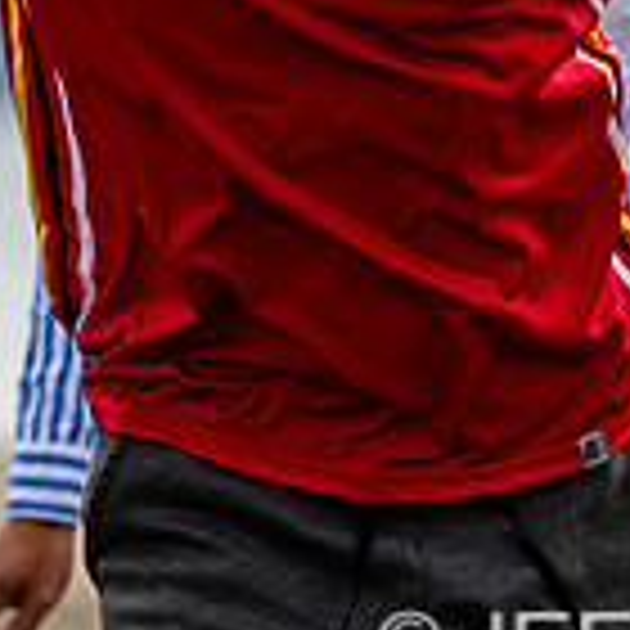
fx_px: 21126
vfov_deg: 1.7
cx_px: 86
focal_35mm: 1026
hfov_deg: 1.7
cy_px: -268
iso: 100
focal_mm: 150
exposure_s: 1/1000
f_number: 3.2
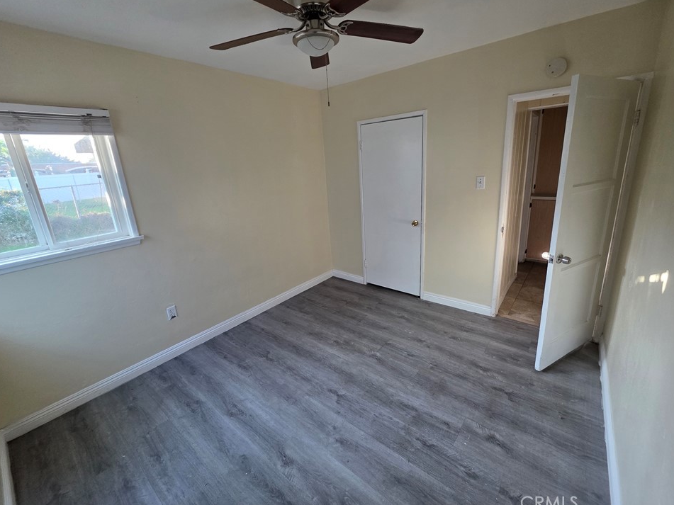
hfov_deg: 102.1
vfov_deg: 85.6
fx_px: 273
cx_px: 342
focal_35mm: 14
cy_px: 241
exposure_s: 1/120
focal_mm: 2.2
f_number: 1.9
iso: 200
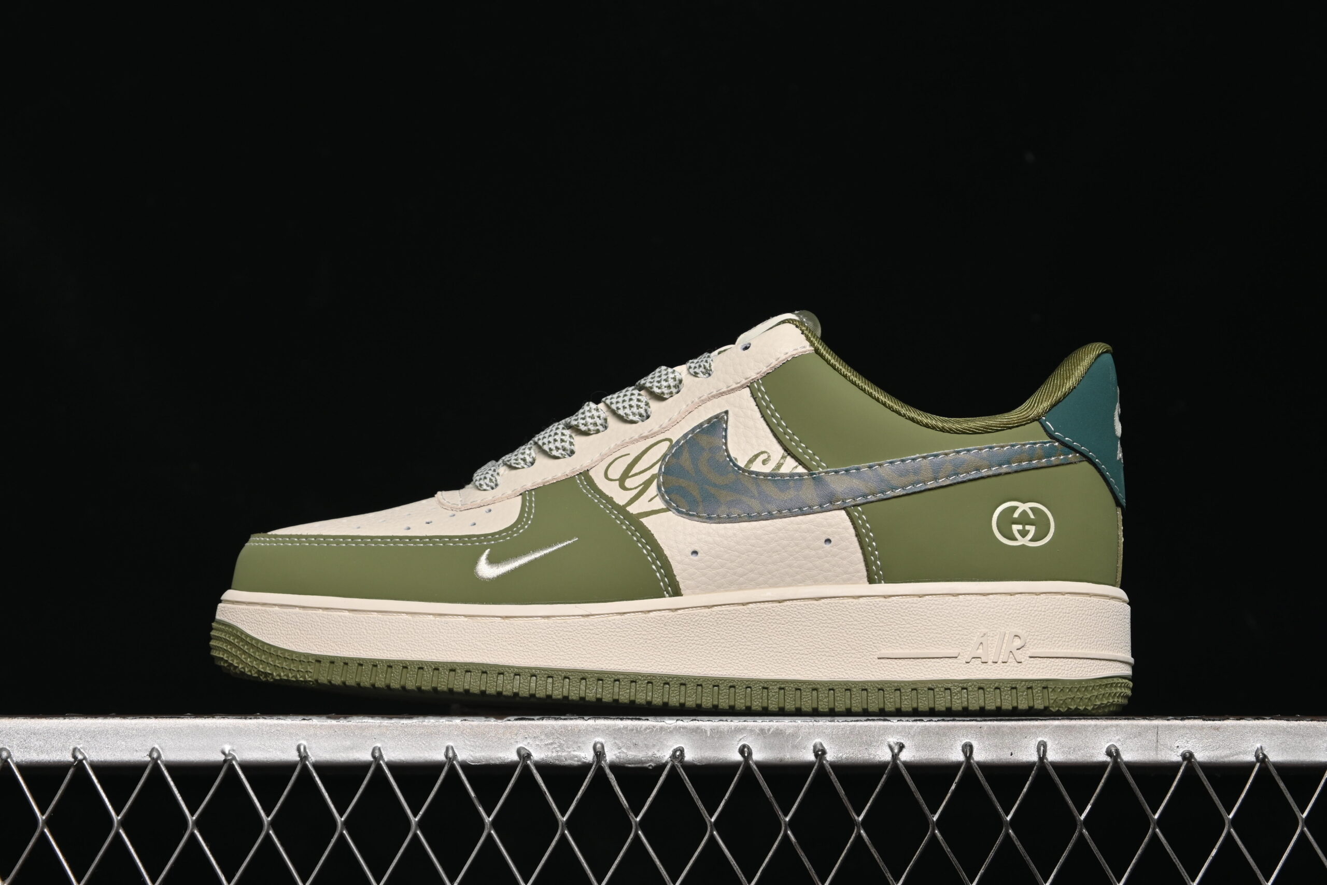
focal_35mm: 75
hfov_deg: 27.0
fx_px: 2765
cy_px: 442
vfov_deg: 18.2
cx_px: 664
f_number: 7.1
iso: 160
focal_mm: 50
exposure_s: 1/80
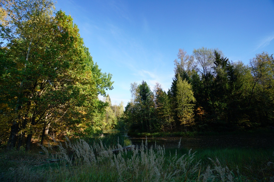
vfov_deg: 73.7
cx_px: 137
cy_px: 91
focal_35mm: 16
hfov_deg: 96.7
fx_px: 122
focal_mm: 16
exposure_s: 1/250
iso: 400
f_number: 8
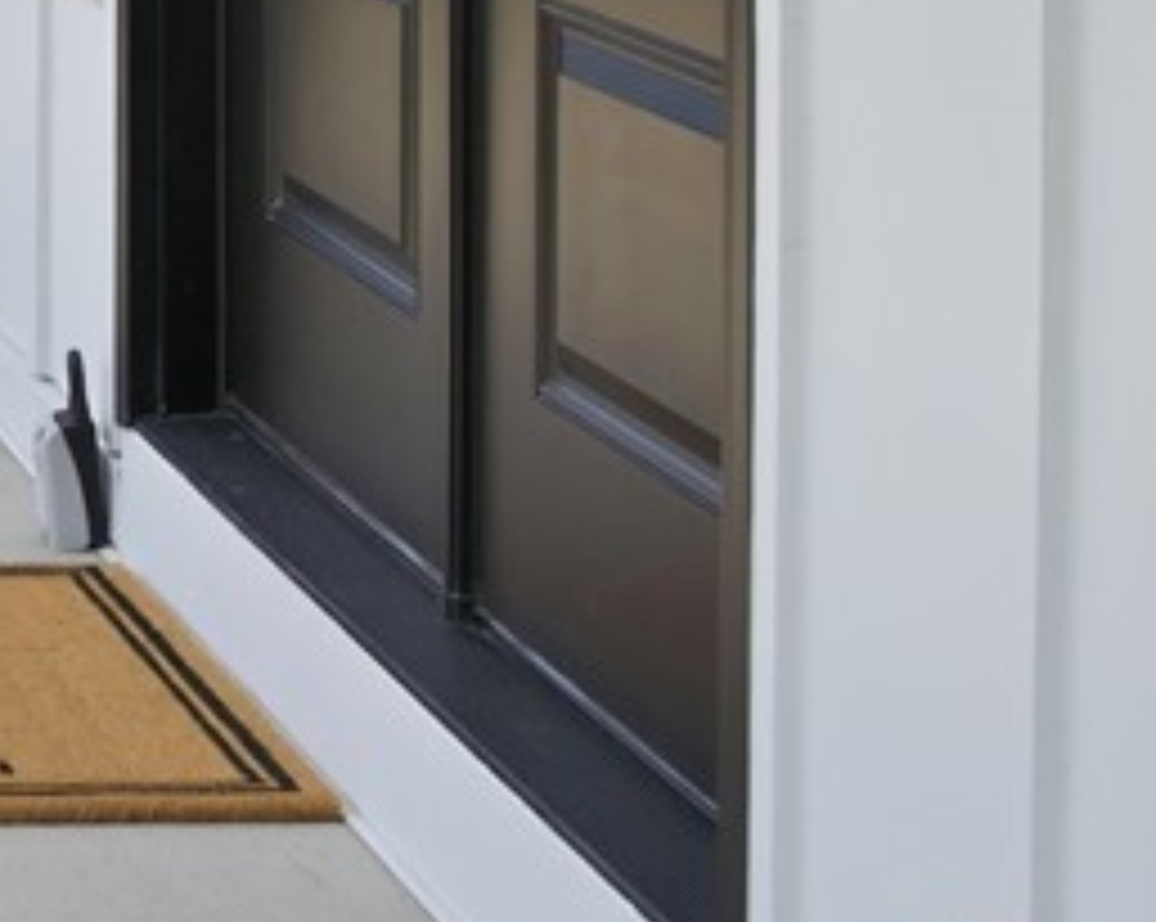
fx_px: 4408
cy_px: -450
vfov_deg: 11.5
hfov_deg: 13.3
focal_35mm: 129
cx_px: -985
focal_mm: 32.5
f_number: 7.1
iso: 250
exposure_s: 1/400
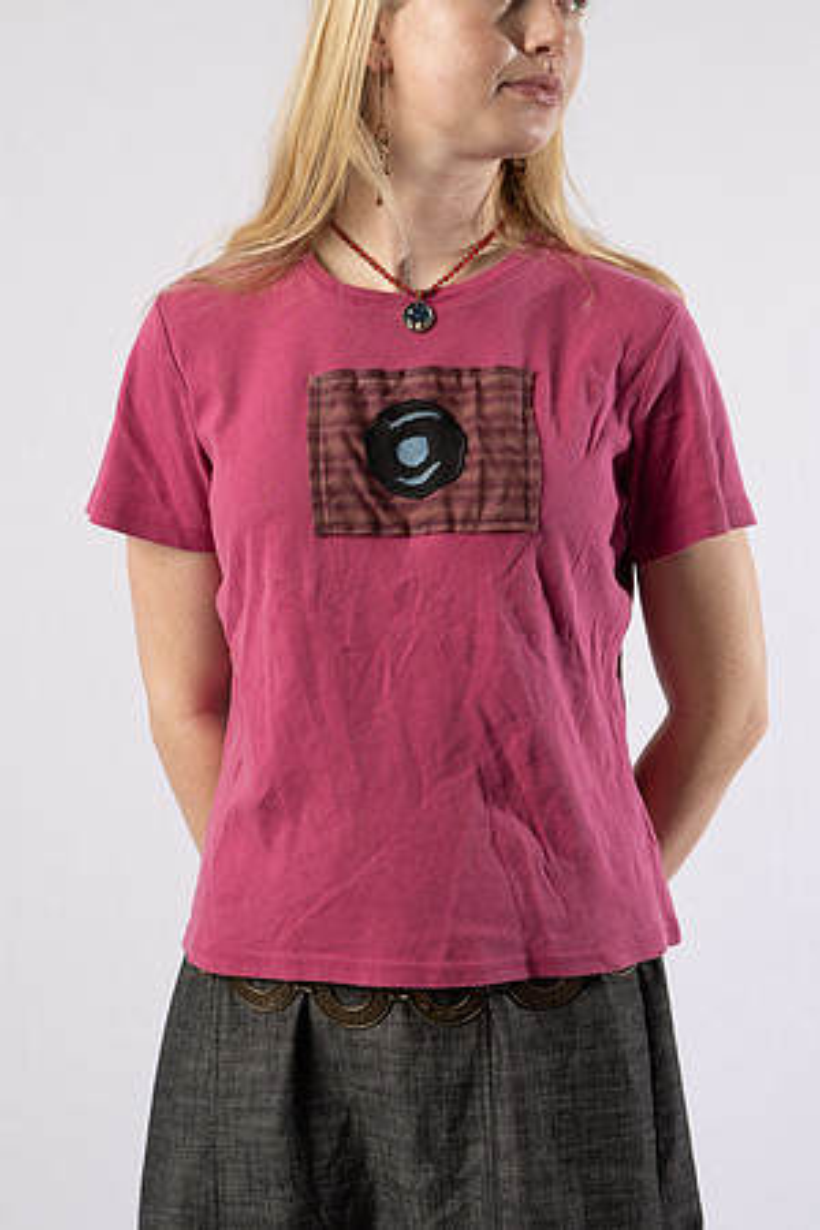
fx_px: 2767
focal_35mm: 81
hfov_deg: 16.9
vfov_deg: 25.1
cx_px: 410
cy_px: 615
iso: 100
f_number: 8
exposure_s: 1/125
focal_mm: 81
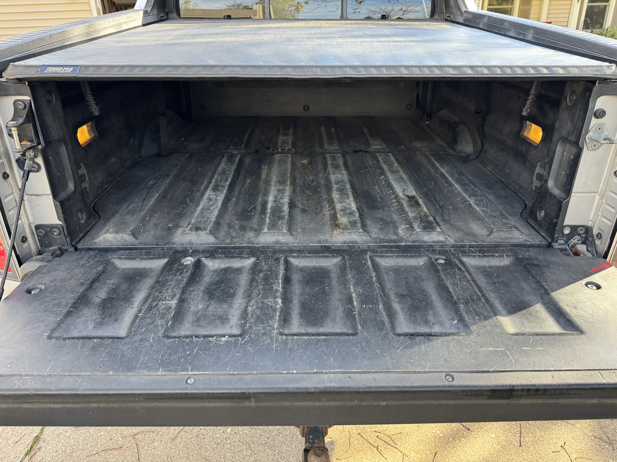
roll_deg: +0.7
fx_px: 428
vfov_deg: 56.8
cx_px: 308
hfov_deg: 71.6
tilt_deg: -23.6
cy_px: 231
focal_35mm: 24
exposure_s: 1/121
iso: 80
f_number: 1.78
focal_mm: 6.76
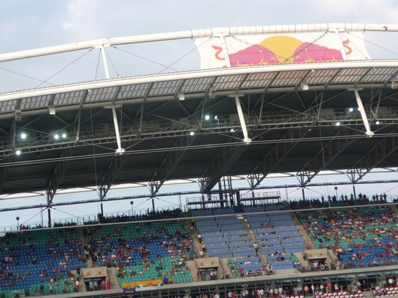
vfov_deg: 17.6
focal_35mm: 84
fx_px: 966
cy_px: 149
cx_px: 199
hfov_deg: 23.3
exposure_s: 1/160
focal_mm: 14.2
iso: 100
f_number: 4.7
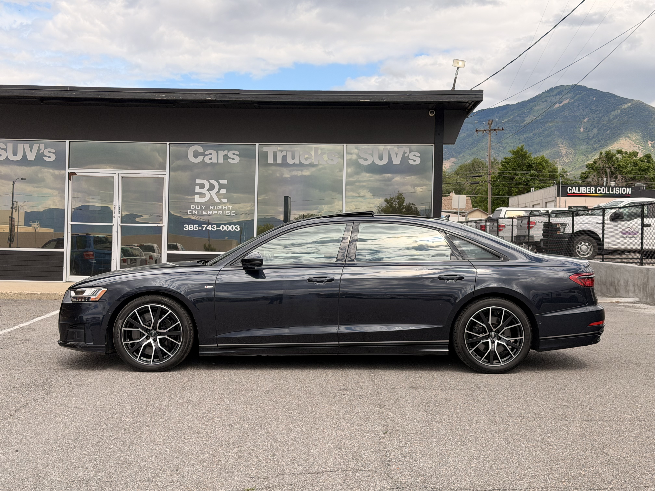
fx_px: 908
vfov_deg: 30.3
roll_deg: -1.0
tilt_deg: +0.1
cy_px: 246
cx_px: 328
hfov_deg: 39.7
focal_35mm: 48
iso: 64
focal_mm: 6.76
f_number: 1.78
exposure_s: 1/1608
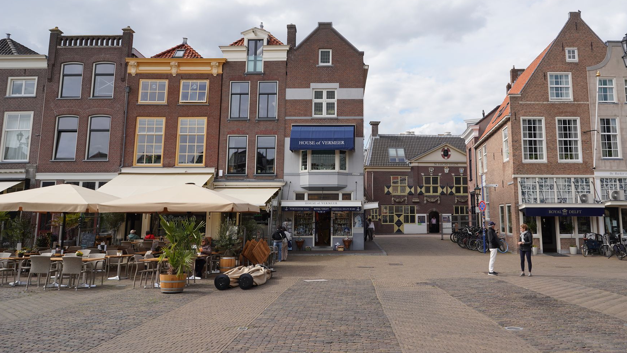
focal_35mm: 29
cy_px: 138
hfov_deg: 65.8
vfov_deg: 40.0
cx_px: 358
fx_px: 482
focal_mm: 24
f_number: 13
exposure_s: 1/100
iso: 100
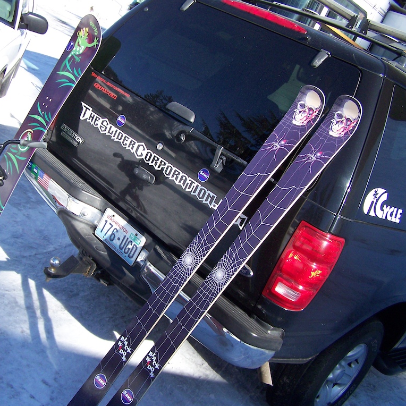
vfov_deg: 37.6
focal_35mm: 45
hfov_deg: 37.2
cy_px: 203
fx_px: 597
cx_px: 139
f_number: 2.8
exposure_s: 1/800
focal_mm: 6.3
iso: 160
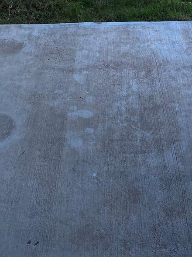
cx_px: 212
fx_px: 503
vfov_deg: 25.8
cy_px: -43
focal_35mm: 68
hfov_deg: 20.6
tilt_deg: -23.4
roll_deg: -5.3
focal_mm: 4.25
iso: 32
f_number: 1.8
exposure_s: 1/519
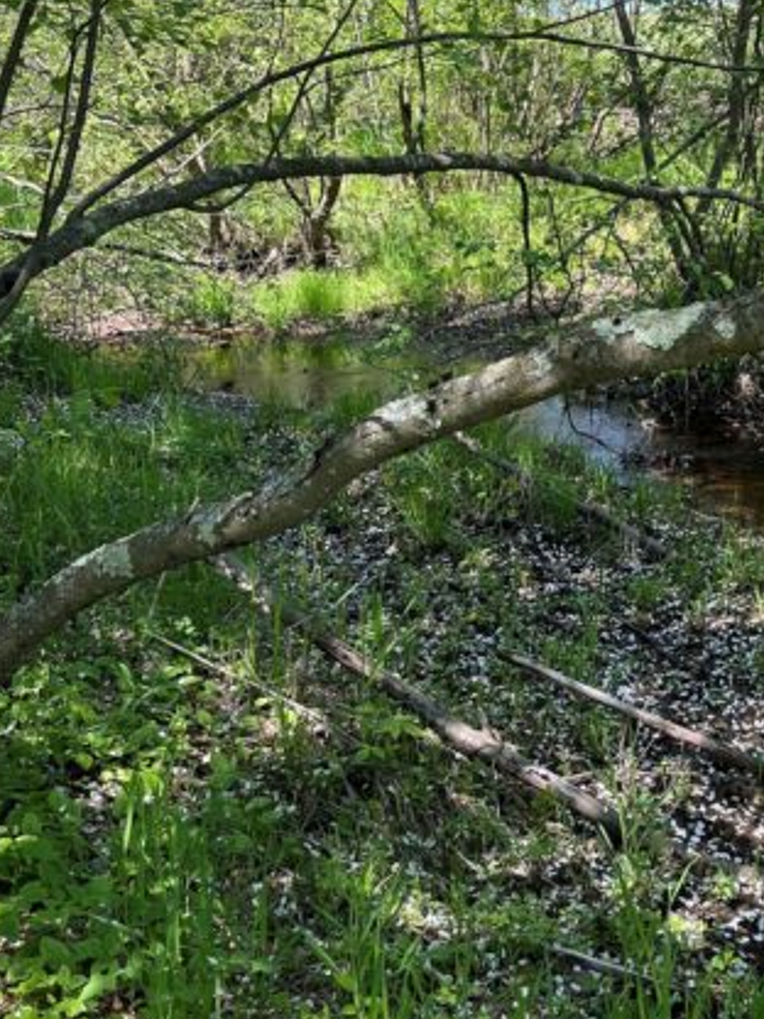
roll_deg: +2.4
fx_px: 1471
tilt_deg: -16.2
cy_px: 524
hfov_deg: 28.6
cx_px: 588
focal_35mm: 50
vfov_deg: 38.2
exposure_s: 1/520
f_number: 1.6
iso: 50
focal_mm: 5.1
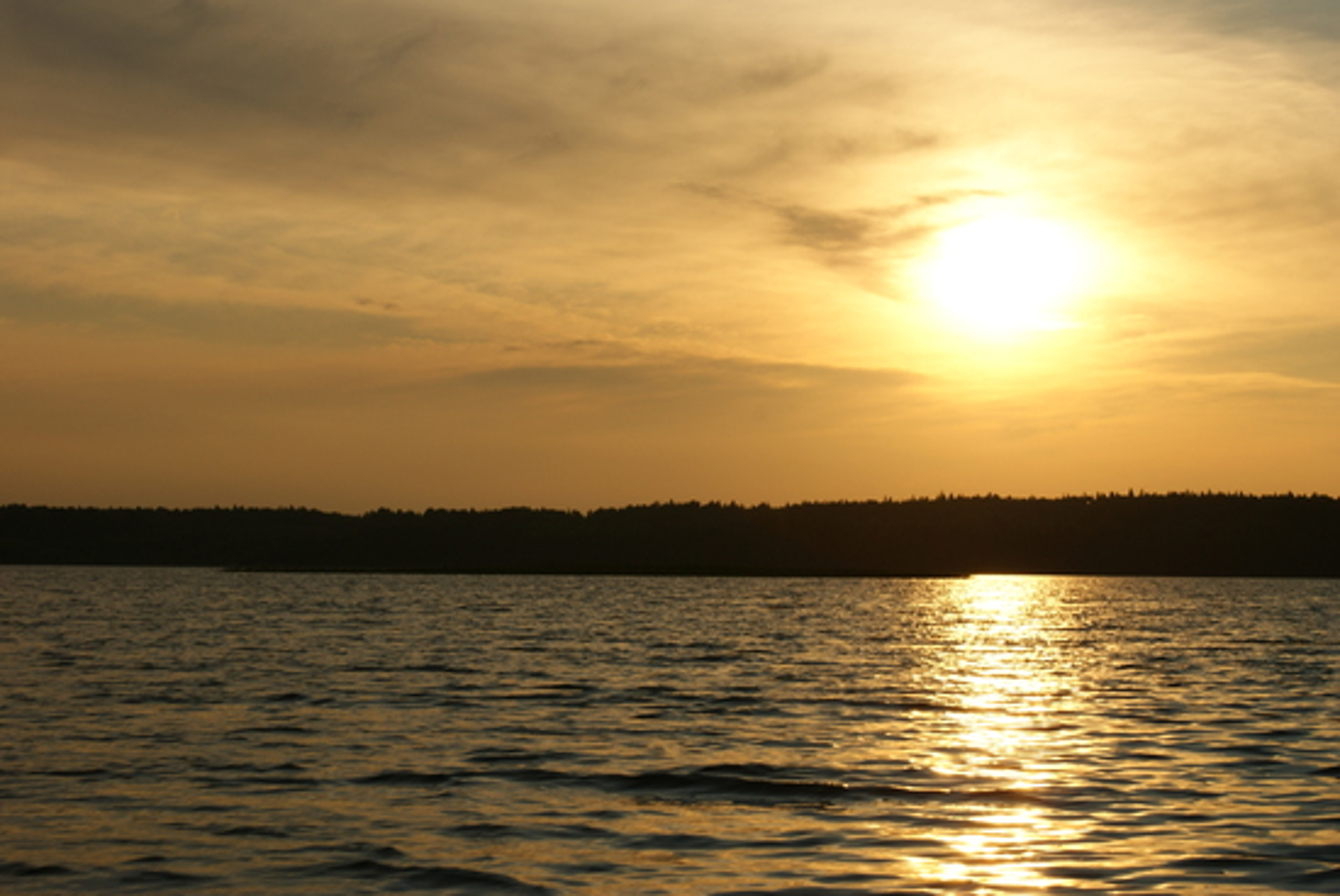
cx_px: 670
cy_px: 448
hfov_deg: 24.6
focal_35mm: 82
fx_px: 3074
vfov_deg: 16.6
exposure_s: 1/250
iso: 100
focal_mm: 55
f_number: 13
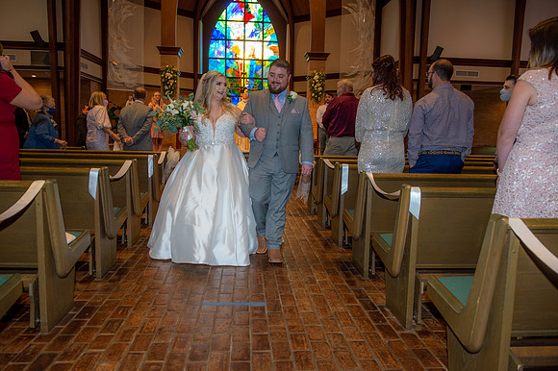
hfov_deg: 60.3
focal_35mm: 31
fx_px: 480
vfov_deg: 42.3
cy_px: 186
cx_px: 279
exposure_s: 1/125
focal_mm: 31
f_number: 5
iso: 1250
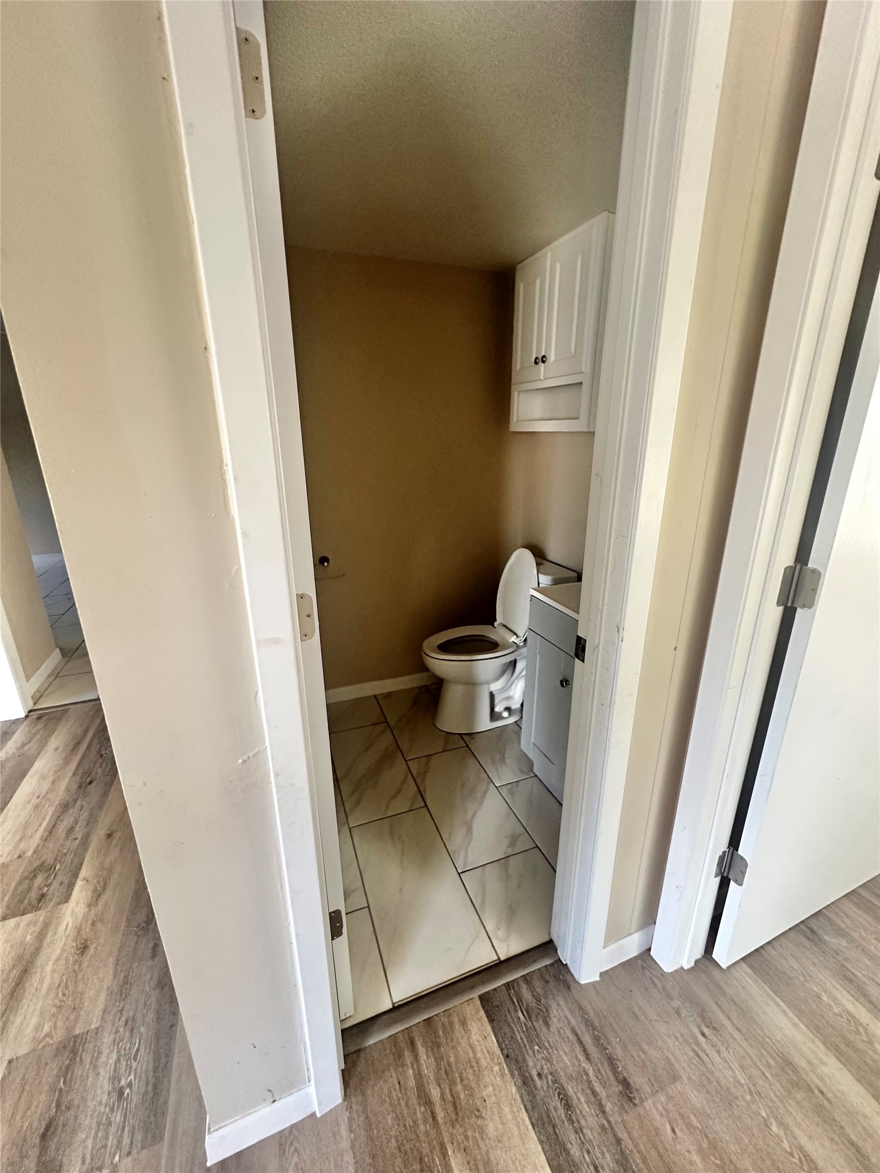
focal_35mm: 14
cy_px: 586
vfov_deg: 102.1
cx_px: 440
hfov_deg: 85.7
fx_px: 475
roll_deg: -0.5
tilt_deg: -17.2
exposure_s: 1/68
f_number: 2.2
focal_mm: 2.22
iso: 320
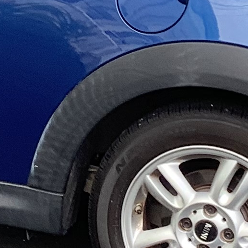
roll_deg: -0.6
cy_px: 33
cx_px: -58
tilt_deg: -13.7
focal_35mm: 173
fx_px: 1402
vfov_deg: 10.1
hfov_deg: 9.9
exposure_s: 1/120
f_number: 2.4
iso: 50
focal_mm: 3.3
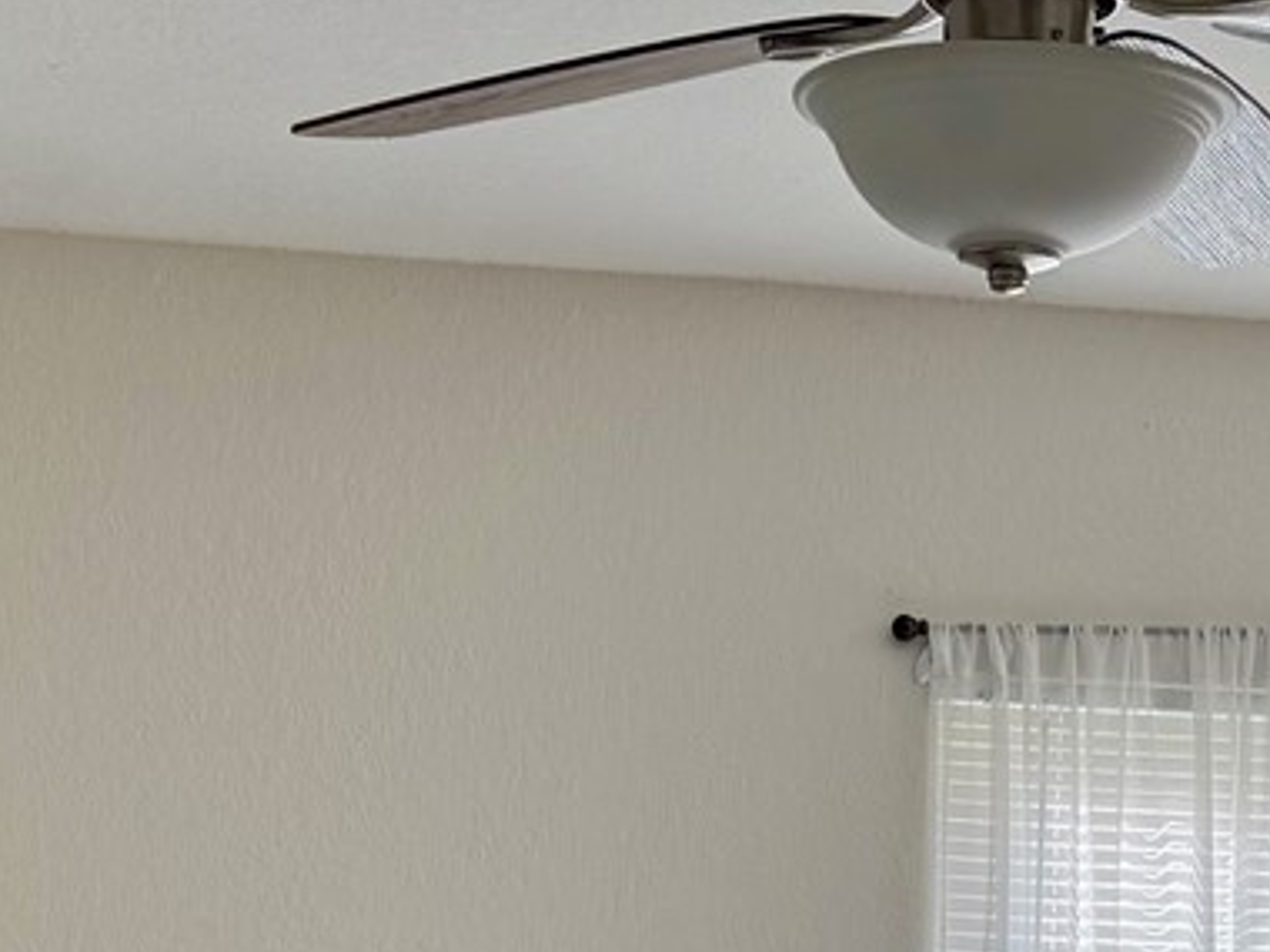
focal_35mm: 101
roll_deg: -1.3
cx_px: 822
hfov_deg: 19.4
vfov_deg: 12.9
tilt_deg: -10.5
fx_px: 3706
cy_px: 1874
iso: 64
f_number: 1.78
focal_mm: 6.76
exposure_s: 1/154
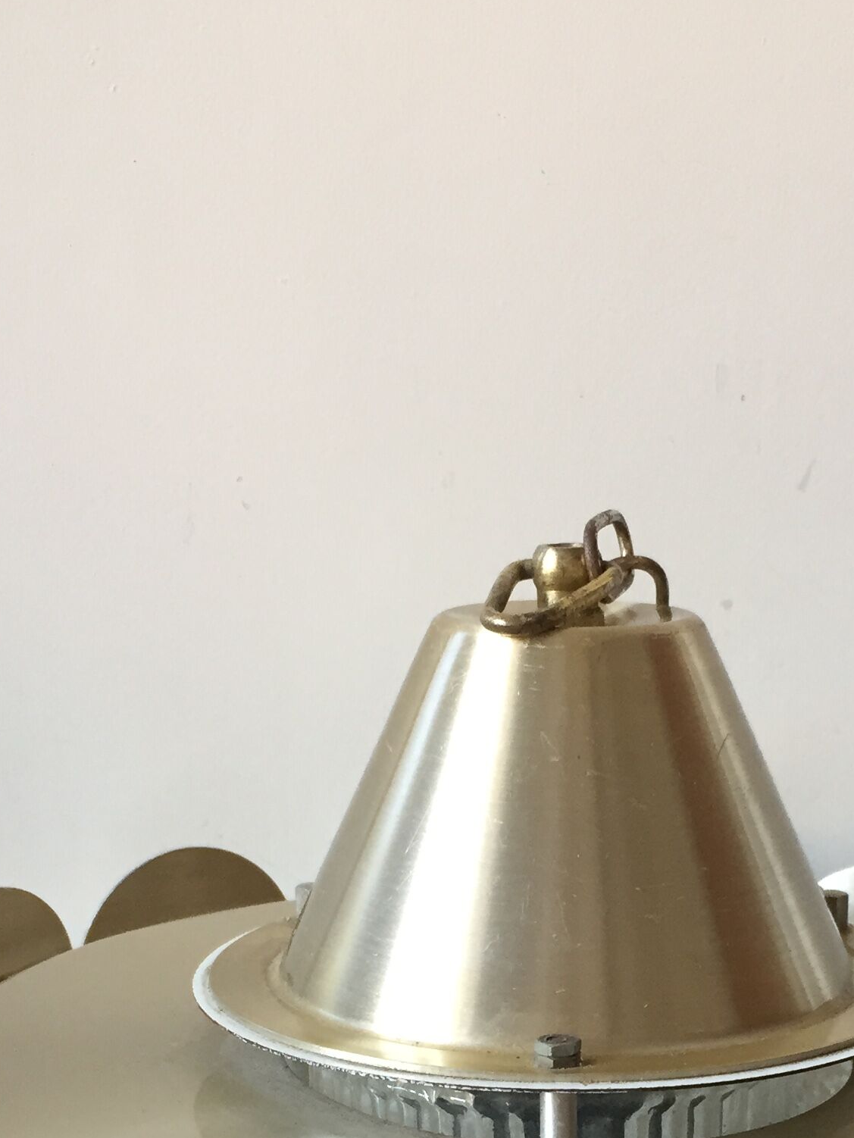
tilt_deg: -22.2
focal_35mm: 63
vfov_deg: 28.8
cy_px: 1130
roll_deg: -1.6
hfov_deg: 23.2
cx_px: 565
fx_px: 2072
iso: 100
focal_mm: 4.15
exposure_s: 1/33
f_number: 2.2
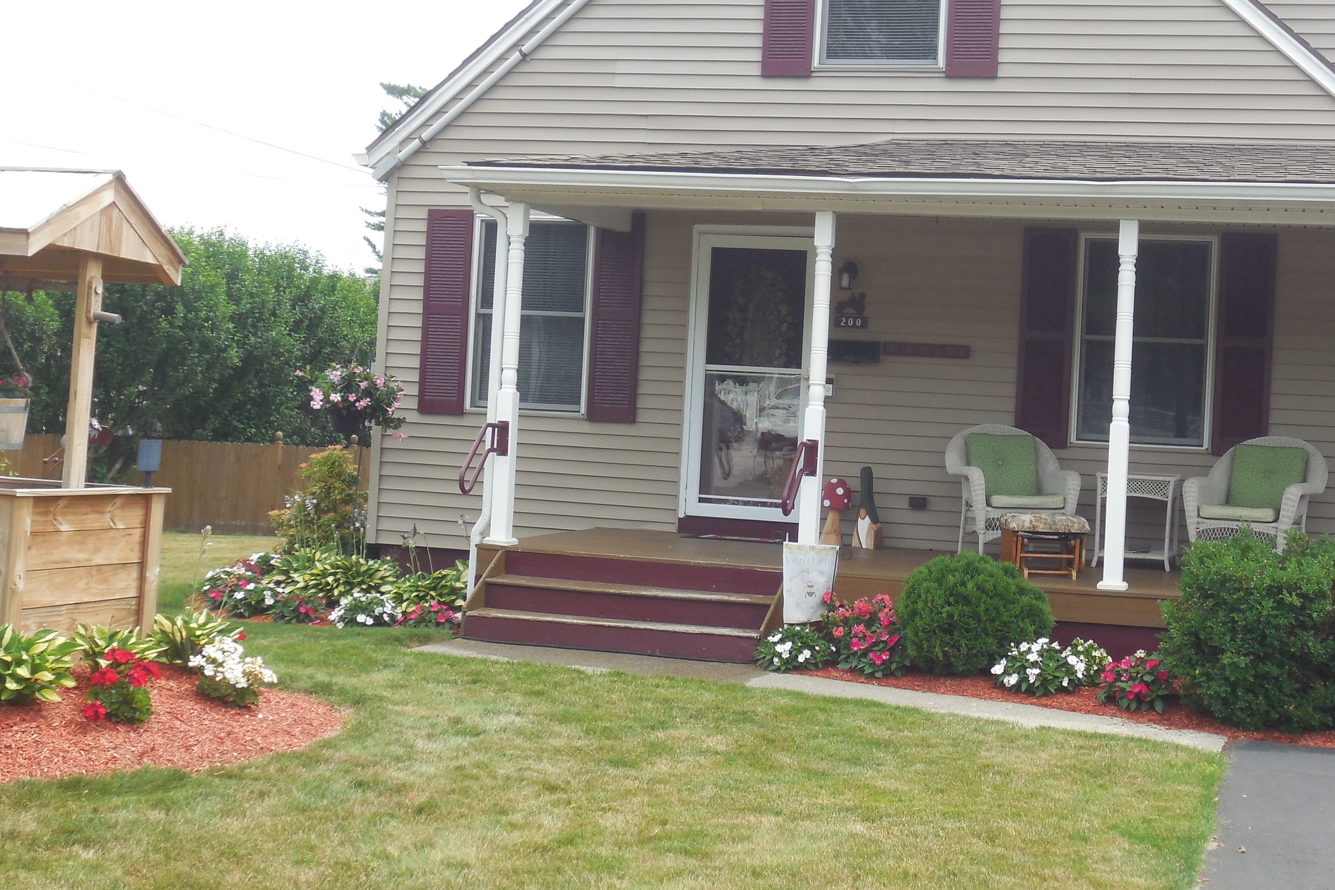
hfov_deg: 35.3
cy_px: 350
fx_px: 2076
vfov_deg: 24.1
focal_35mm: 56
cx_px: 873
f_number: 4.2
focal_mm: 6.8
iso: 125
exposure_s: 1/320
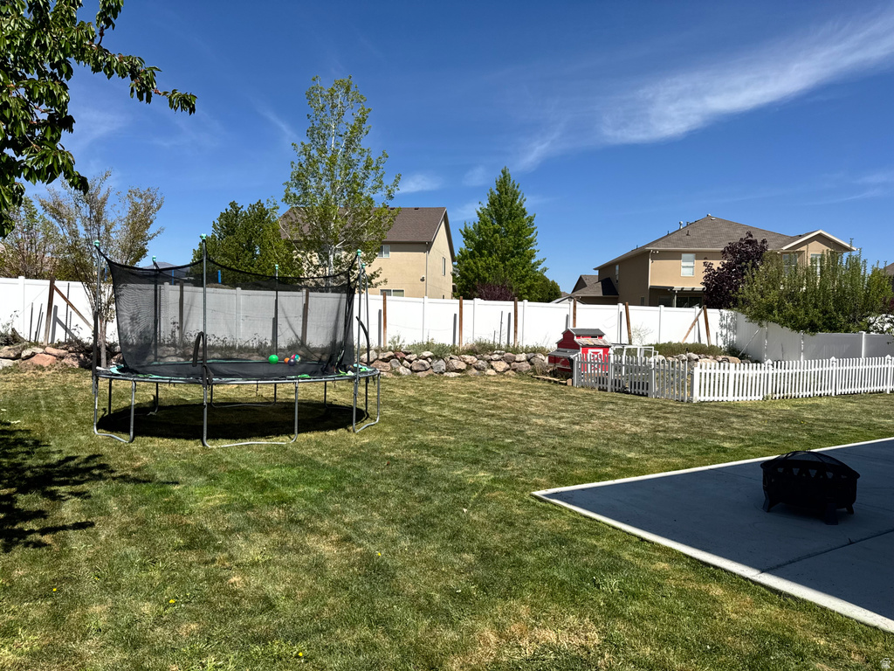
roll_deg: -0.3
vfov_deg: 56.8
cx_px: 447
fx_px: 620
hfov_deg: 71.6
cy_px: 336
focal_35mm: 24
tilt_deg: -2.7
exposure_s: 1/7092
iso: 80
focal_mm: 6.76
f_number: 1.78
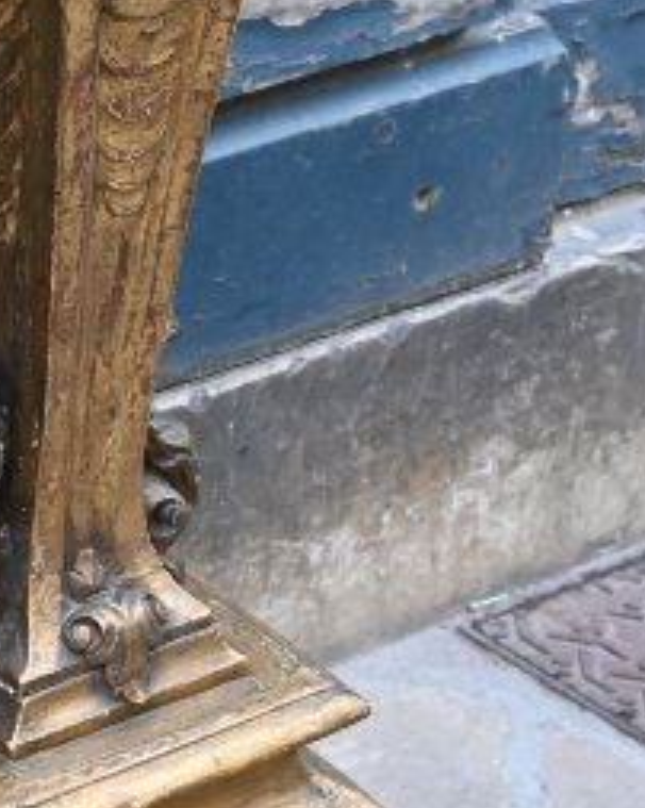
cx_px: -153
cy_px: 45
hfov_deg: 8.5
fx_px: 4306
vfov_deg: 10.6
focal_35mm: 180
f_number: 3.8
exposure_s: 1/200
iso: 400
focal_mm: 27
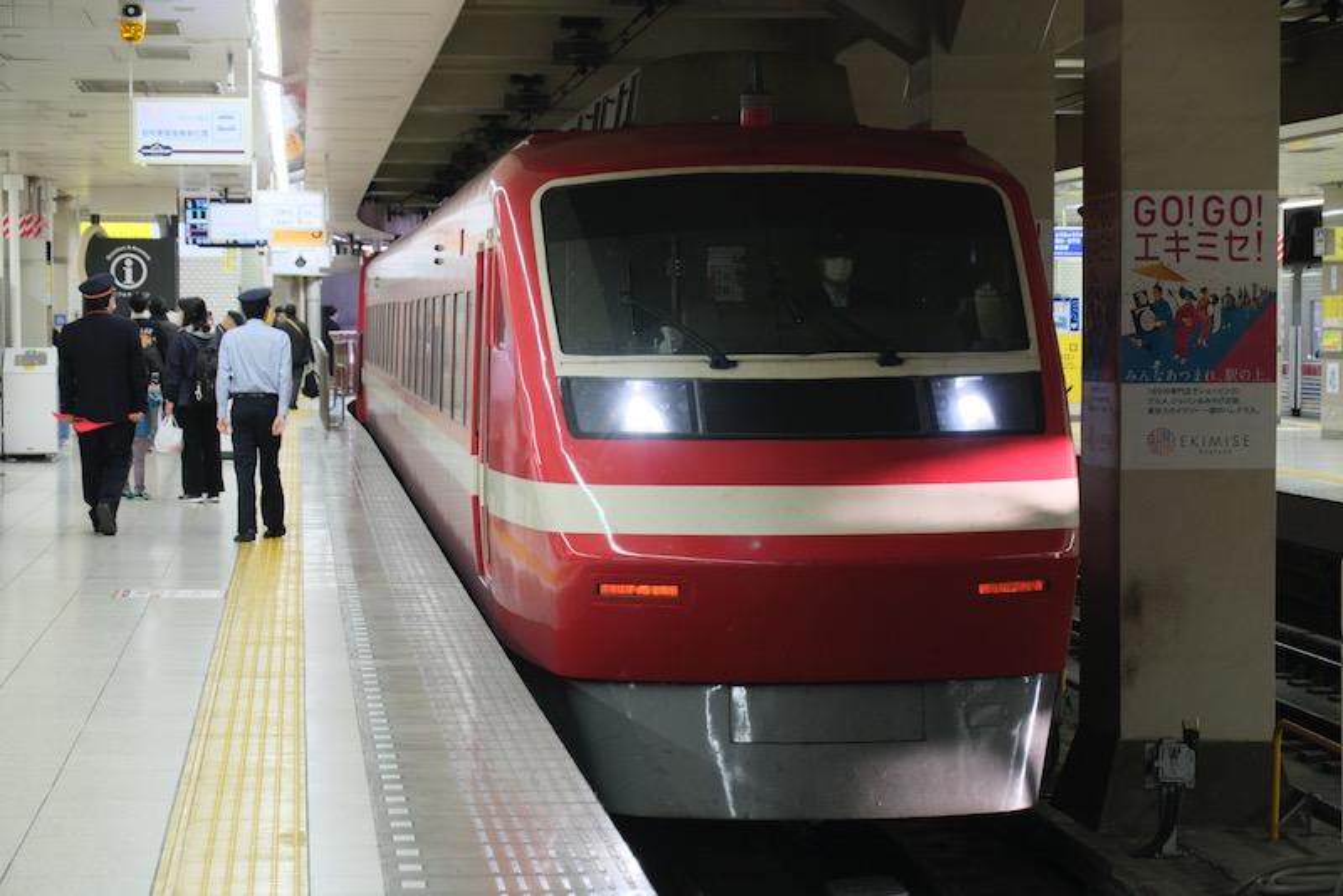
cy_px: 448
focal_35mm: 90
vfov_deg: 15.2
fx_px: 3359
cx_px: 672
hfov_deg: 22.6
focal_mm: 59.9
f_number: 4.5
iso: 1600
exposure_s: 1/85
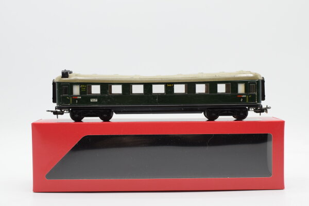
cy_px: 103
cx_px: 154
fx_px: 451
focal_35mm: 52
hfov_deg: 37.8
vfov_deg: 25.8
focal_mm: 35
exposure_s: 1/160
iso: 400
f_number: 8
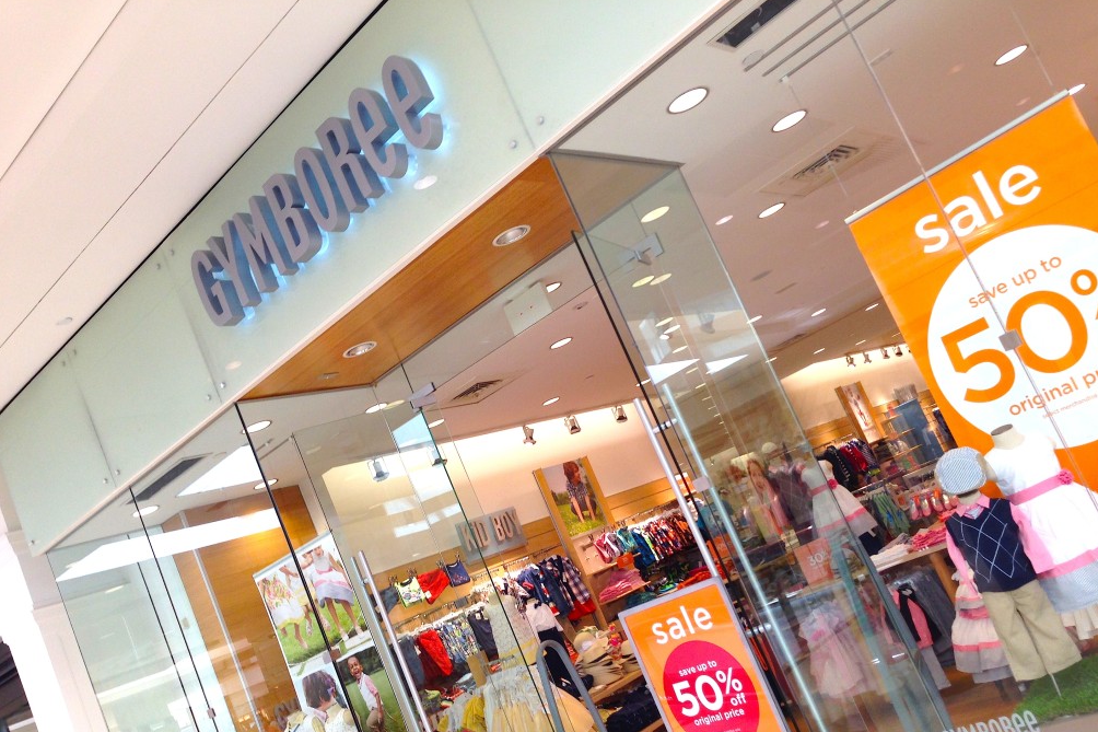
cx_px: 558
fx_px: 1067
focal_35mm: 35
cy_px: 417
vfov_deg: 37.8
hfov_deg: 54.4
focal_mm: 4.12
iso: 50
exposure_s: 1/40
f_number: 2.4
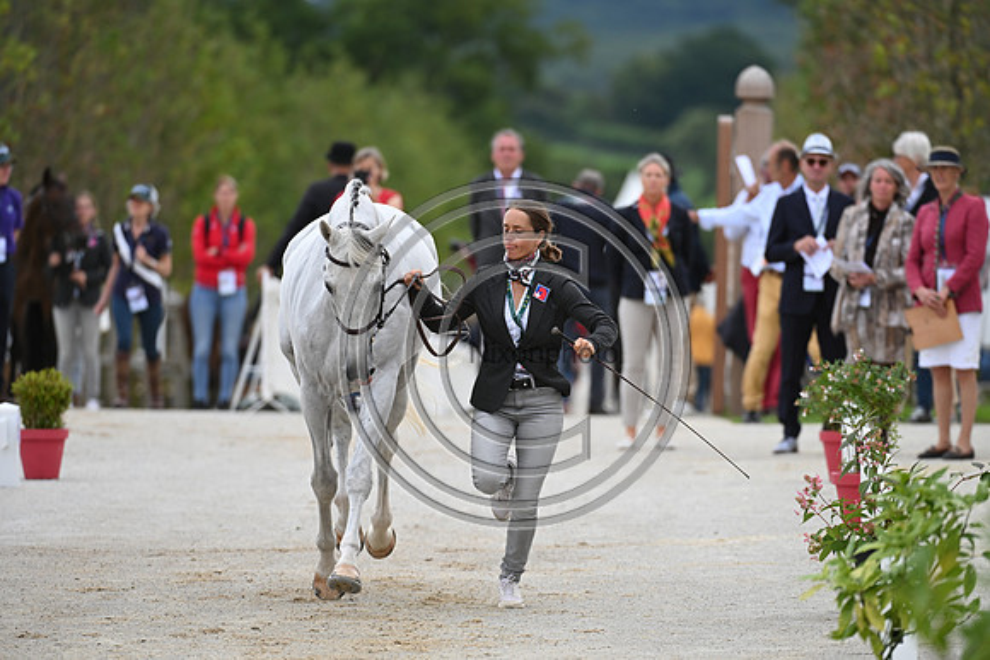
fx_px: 10452
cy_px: 330
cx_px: 495
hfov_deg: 5.4
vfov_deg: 3.6
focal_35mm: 380
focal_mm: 380
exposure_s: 1/1600
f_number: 5.6
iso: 500
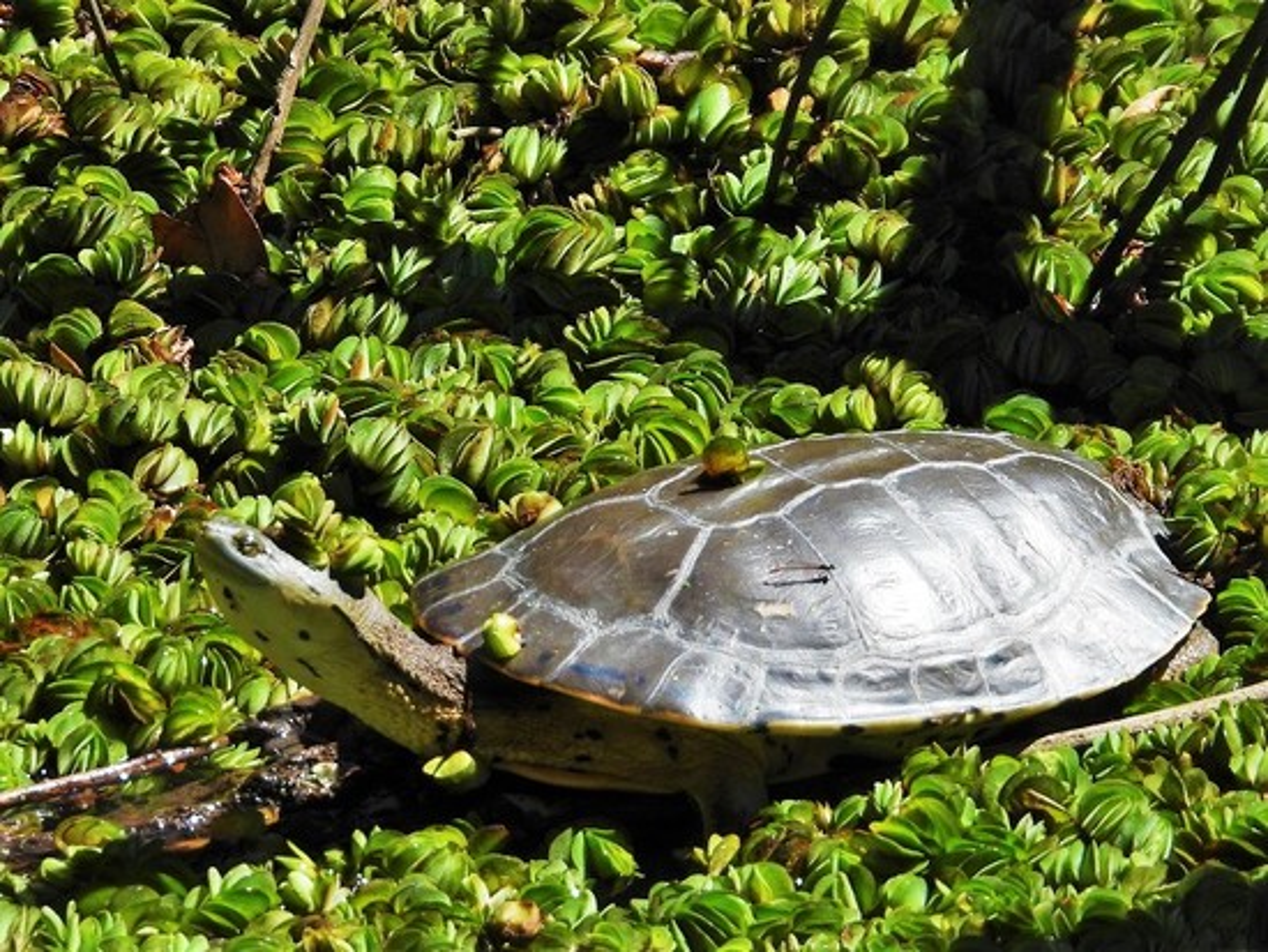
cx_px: 634
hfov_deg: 2.3
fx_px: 31516
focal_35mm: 860
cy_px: 476
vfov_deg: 1.7
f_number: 5.6
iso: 125
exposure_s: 1/500
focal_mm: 155
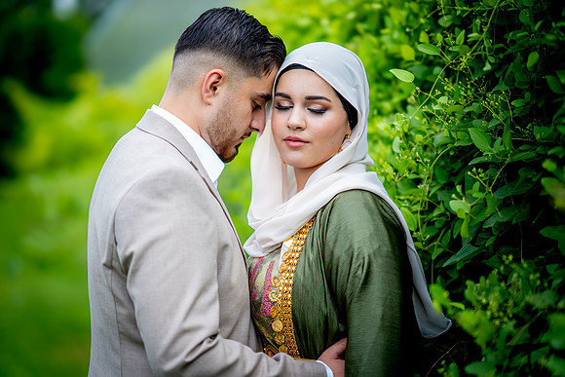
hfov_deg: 23.9
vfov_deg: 16.1
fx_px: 1334
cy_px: 188
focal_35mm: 85
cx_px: 282
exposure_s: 1/2500
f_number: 1.4
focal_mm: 85
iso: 100
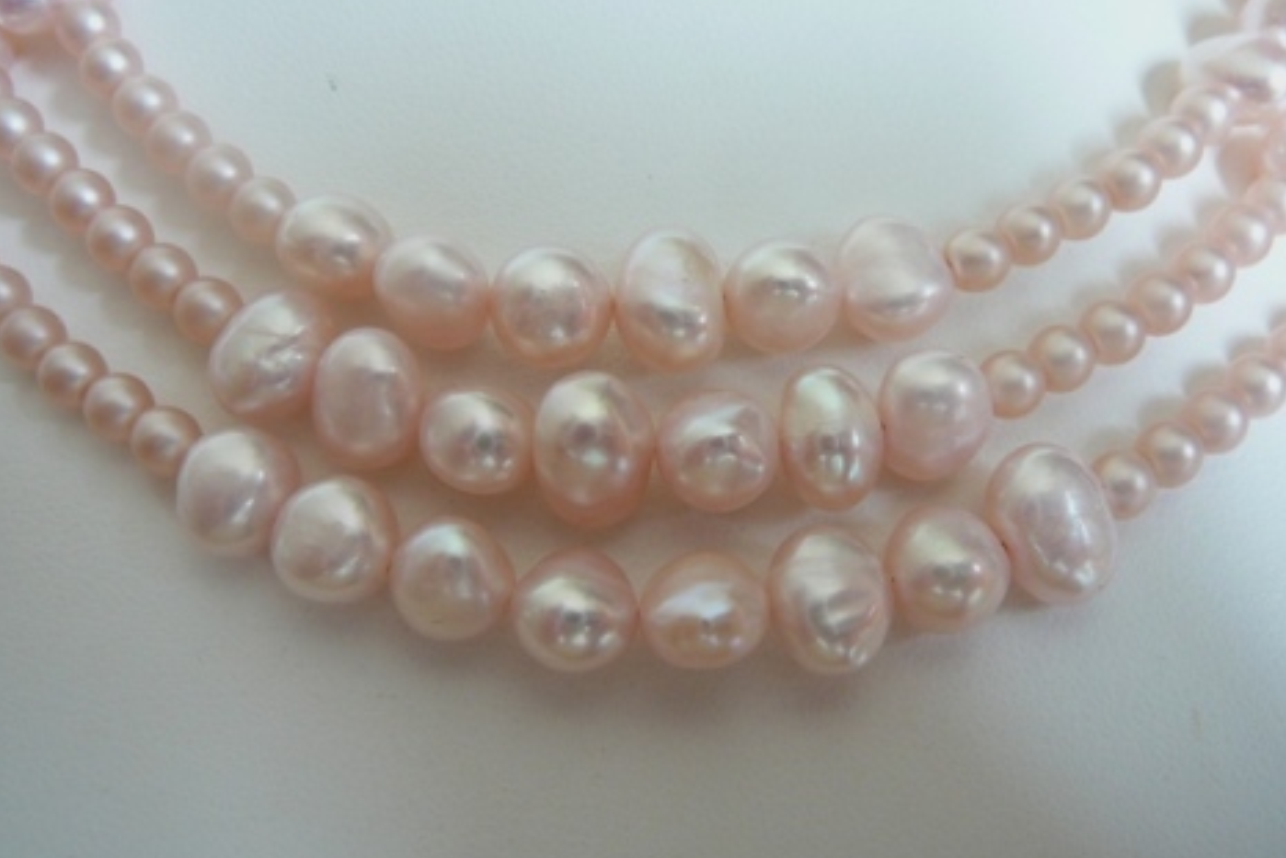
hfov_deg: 48.4
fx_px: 1429
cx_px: 651
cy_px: 392
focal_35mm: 40
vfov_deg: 33.4
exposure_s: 1/20
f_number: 2.8
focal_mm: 5.2
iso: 100
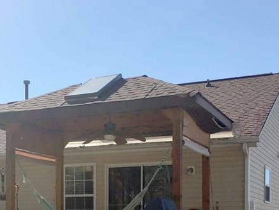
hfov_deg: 28.4
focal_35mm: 68
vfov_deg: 20.6
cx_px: 91
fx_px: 548
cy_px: 231
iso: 25
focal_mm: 4.15
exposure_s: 1/1923
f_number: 2.2
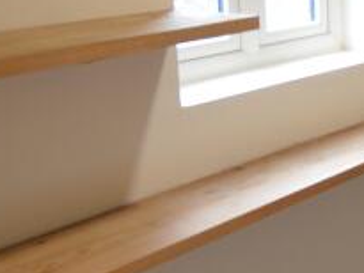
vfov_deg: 20.4
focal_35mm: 72
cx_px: 431
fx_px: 758
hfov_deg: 24.6
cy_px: 100
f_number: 4
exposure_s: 1/60
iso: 400
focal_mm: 10
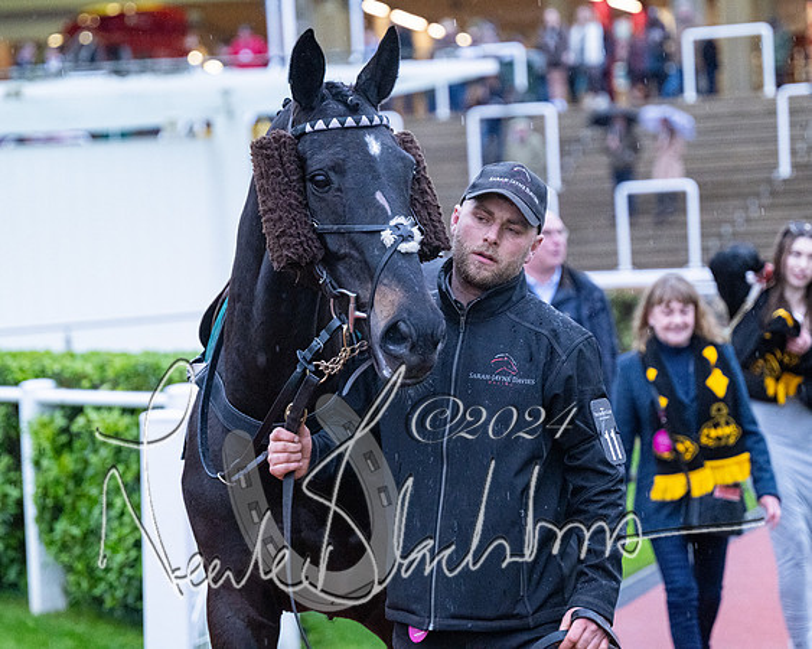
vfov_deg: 10.7
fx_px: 3451
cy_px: 318
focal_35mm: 144
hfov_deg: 13.4
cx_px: 407
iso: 3200
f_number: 4
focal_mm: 125
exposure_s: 1/500
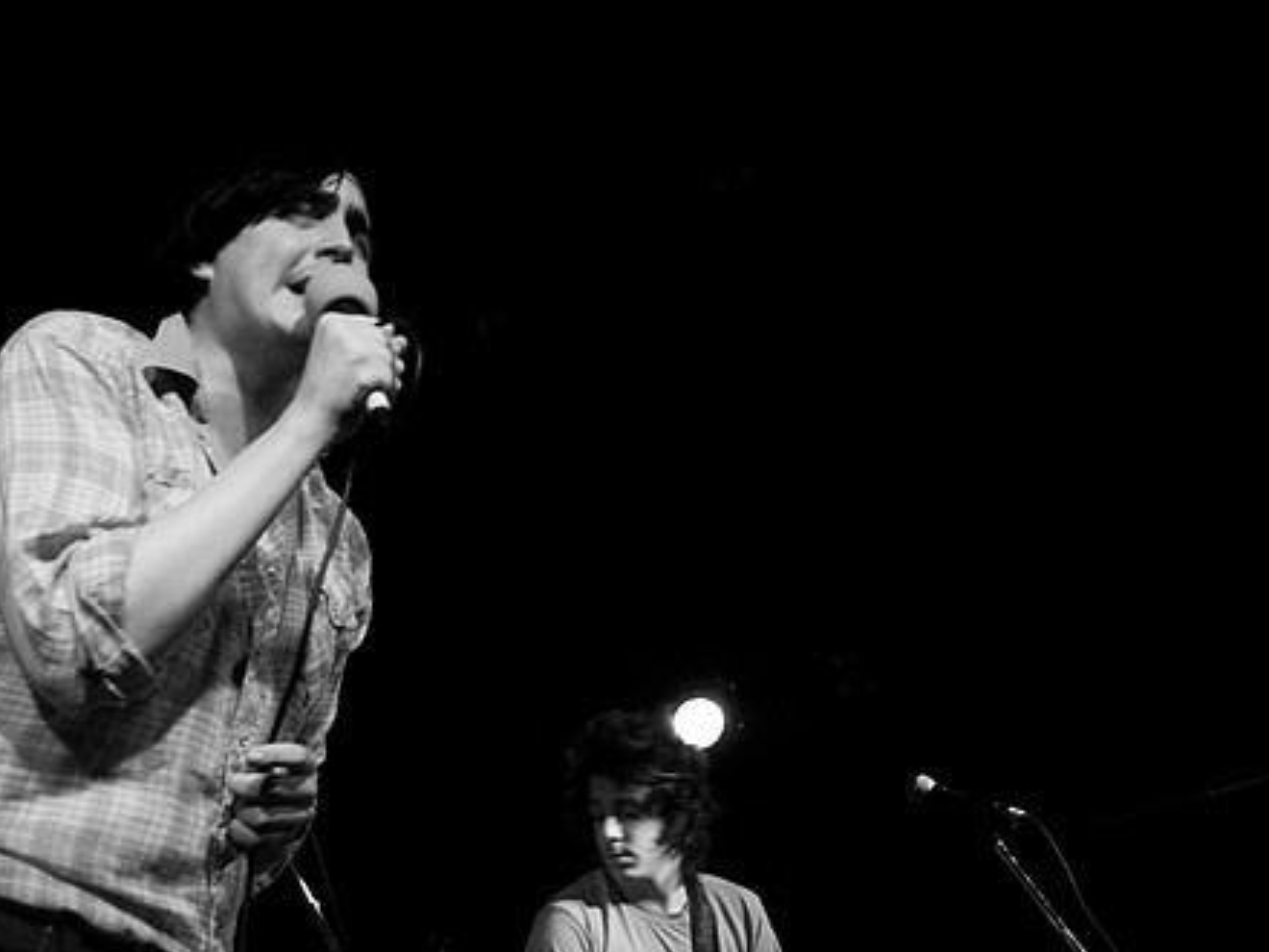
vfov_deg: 37.7
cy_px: 539
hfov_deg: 49.0
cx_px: 658
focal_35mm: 38
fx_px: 1393
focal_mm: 20
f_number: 3.2
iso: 800
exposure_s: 1/60
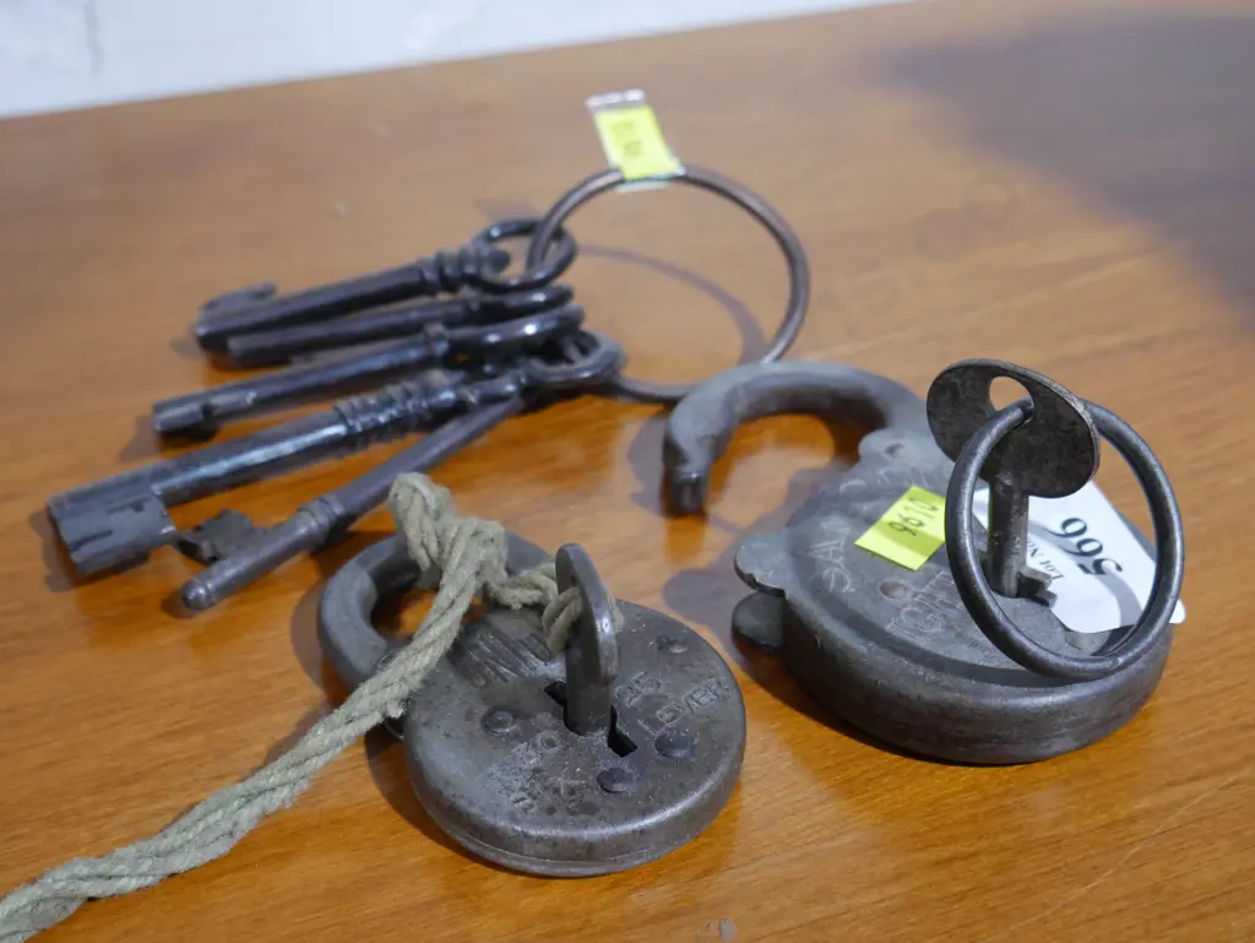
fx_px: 1741
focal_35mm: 48
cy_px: 472
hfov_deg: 39.6
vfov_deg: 30.3
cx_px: 628
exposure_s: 1/60
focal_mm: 24
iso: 1600
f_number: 5.2
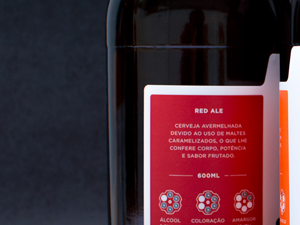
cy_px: 194
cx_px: 391
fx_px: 1173
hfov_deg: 14.0
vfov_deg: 10.9
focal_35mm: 135
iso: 200
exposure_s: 1/125
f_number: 5.6
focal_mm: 35
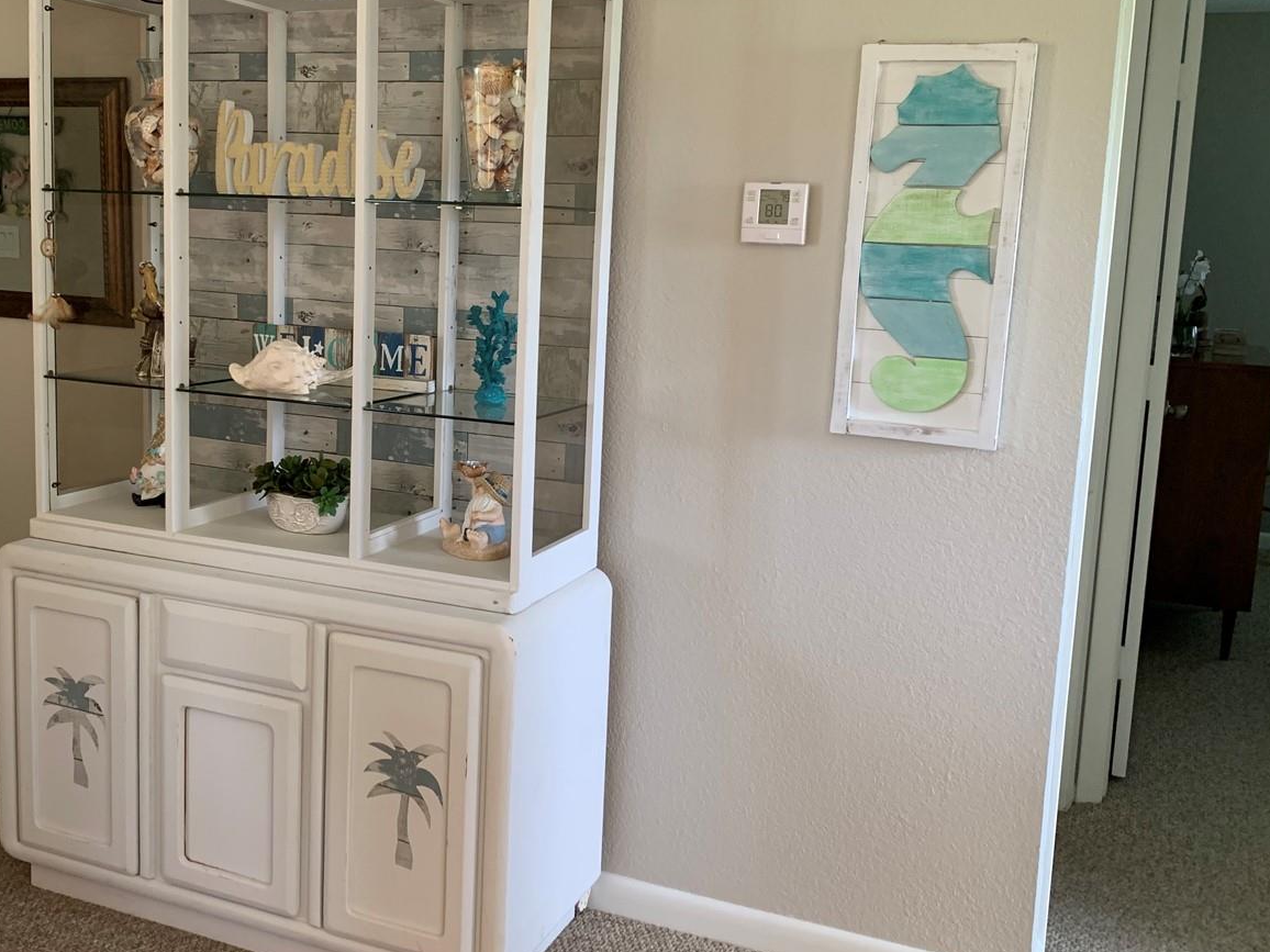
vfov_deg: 39.6
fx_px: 1321
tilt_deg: -7.8
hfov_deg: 51.1
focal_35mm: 36
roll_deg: -2.3
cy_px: 405
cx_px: 522
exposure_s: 1/60
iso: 160
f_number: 1.8
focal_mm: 4.25
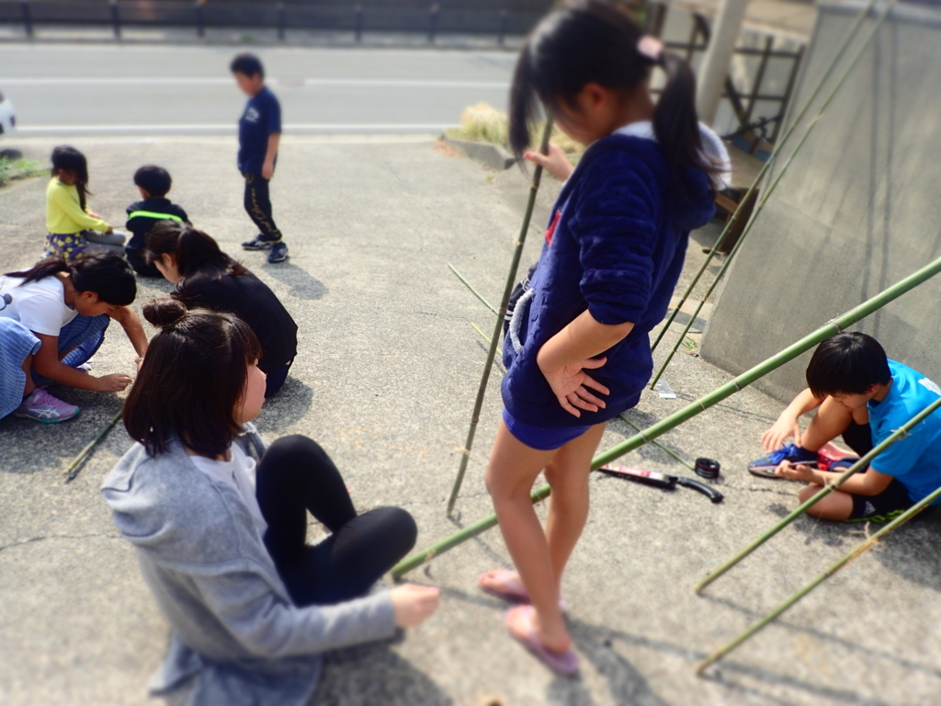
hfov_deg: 69.4
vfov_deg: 54.9
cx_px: 470
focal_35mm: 25
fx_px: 680
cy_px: 353
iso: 100
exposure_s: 1/800
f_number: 2.8
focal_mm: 4.5
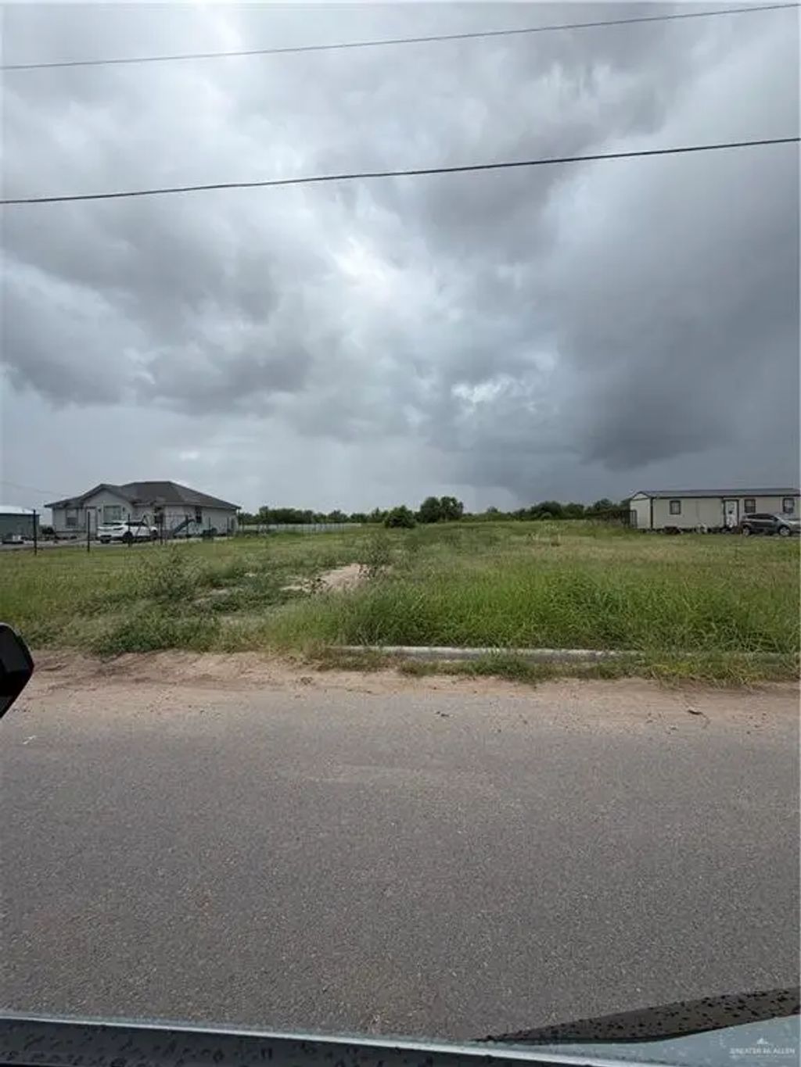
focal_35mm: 14
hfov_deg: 85.7
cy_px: 534
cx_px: 400
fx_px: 432
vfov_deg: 102.1
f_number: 2.2
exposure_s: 1/1259
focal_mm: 2.22
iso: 20
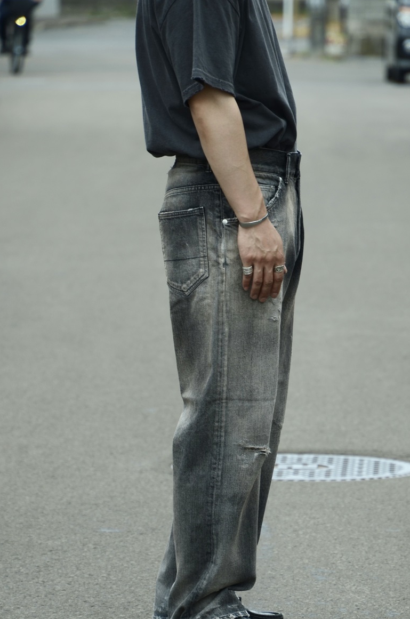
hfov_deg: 5.0
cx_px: 252
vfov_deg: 7.6
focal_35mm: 273
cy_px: 391
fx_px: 4684
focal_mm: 140
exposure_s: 1/200
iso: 125
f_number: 6
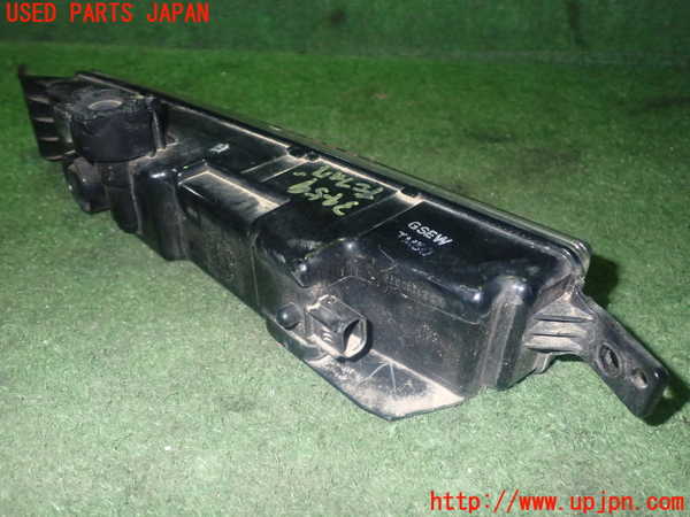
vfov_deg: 44.2
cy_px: 258
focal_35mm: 32
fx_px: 638
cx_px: 345
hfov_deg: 56.8
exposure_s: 1/30
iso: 800
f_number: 7.1
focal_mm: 5.79
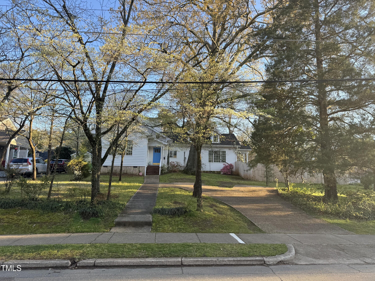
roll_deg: -1.0
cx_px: 188
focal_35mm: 24
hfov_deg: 71.6
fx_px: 260
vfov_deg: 56.8
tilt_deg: +8.9
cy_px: 140
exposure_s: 1/588
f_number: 1.78
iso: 80
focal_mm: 6.86
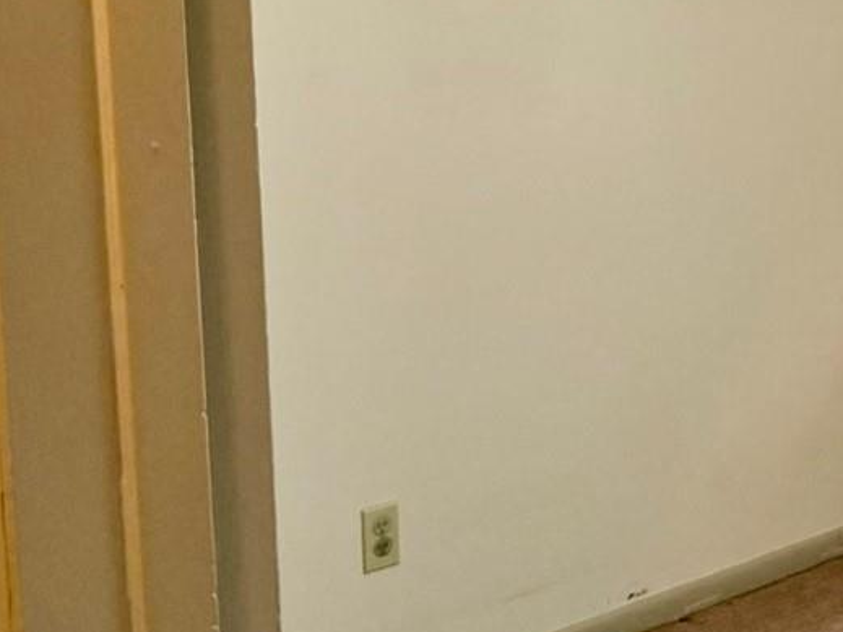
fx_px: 1802
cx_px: 986
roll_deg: -0.4
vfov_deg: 19.8
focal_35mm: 74
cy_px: 175
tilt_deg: -7.5
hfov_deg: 24.2
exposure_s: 1/120
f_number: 1.78
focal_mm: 6.76
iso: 250
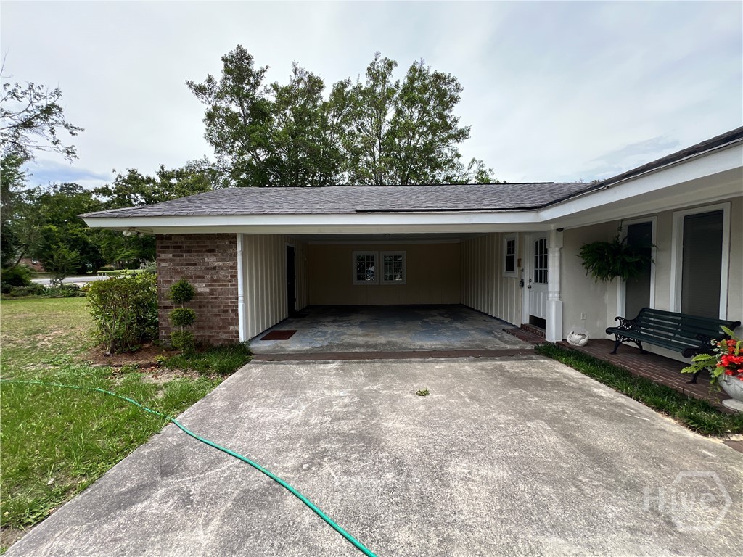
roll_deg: +1.8
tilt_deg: -0.7
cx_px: 372
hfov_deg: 106.2
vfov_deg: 89.9
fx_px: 279
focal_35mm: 13
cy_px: 278
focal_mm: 1.57
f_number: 1.8
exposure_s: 1/664
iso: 32
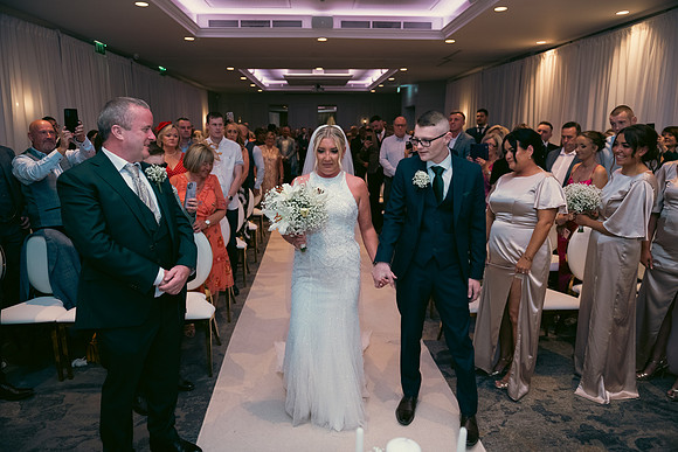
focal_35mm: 24
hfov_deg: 73.7
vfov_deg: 53.2
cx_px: 339
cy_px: 226
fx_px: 452
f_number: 3.5
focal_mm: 24
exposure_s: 1/160
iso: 800
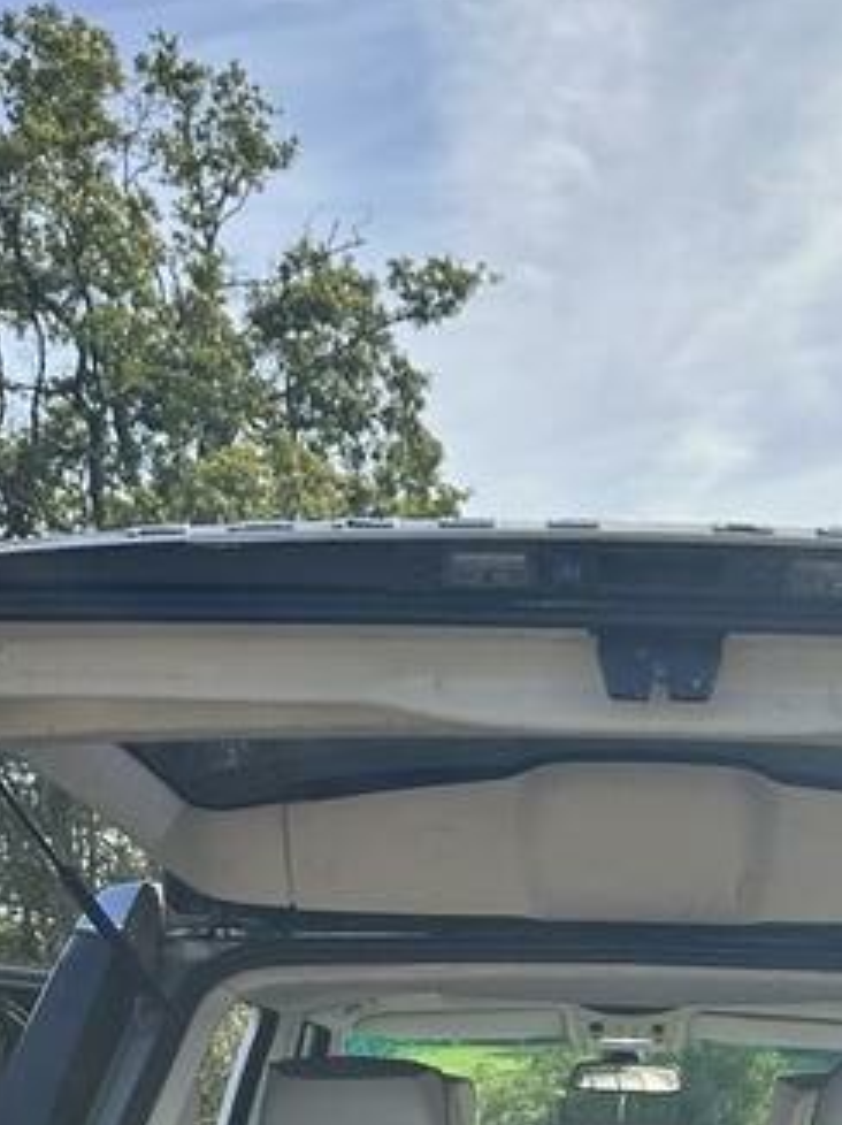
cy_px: 1356
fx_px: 2143
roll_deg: +0.8
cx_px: 635
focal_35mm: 66
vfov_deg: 26.2
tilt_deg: -7.1
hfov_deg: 22.0
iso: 80
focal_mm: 6.86
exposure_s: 1/1779
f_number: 1.78
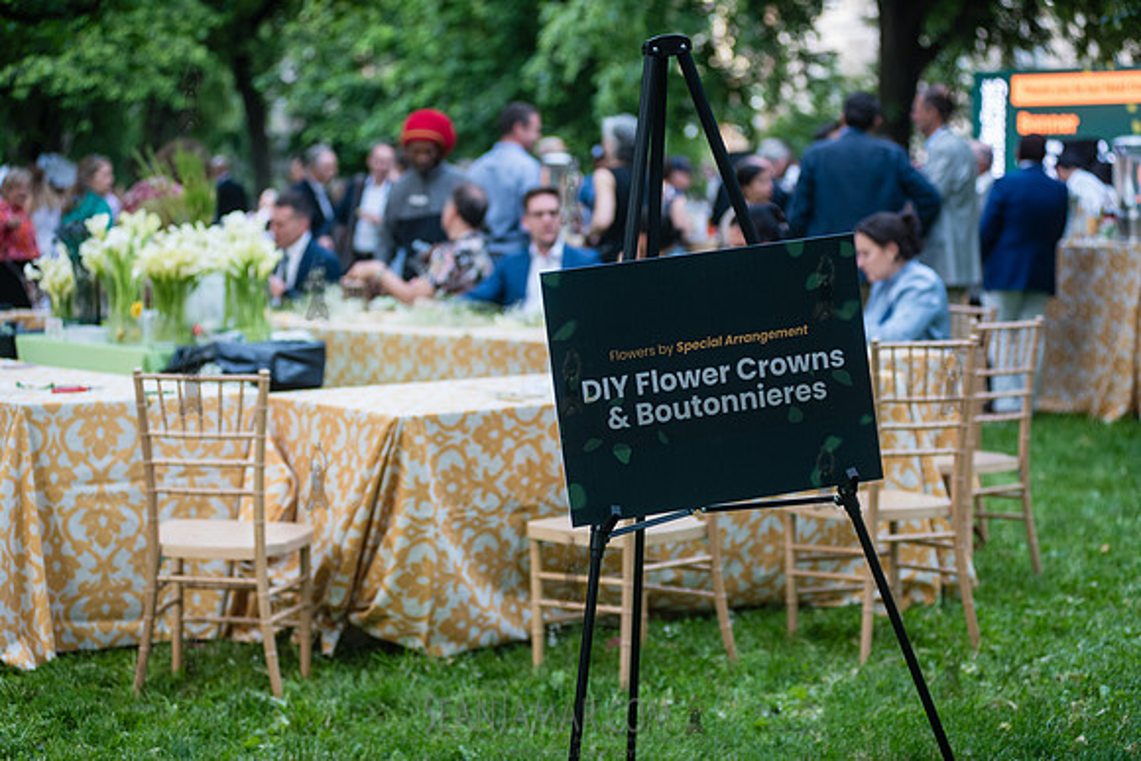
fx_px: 2536
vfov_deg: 17.1
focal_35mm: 80
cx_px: 570
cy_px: 380
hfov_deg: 25.4
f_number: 3.2
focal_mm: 80
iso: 1000
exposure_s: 1/640
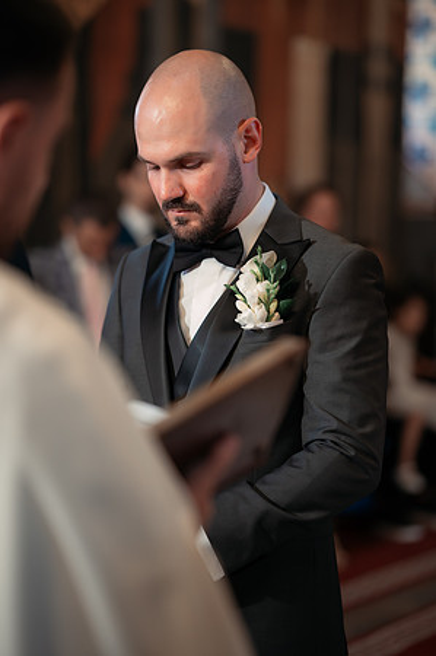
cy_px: 328
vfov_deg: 23.9
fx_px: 1548
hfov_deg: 16.0
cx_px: 218
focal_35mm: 85
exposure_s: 1/200
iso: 1600
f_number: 1.8
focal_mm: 85
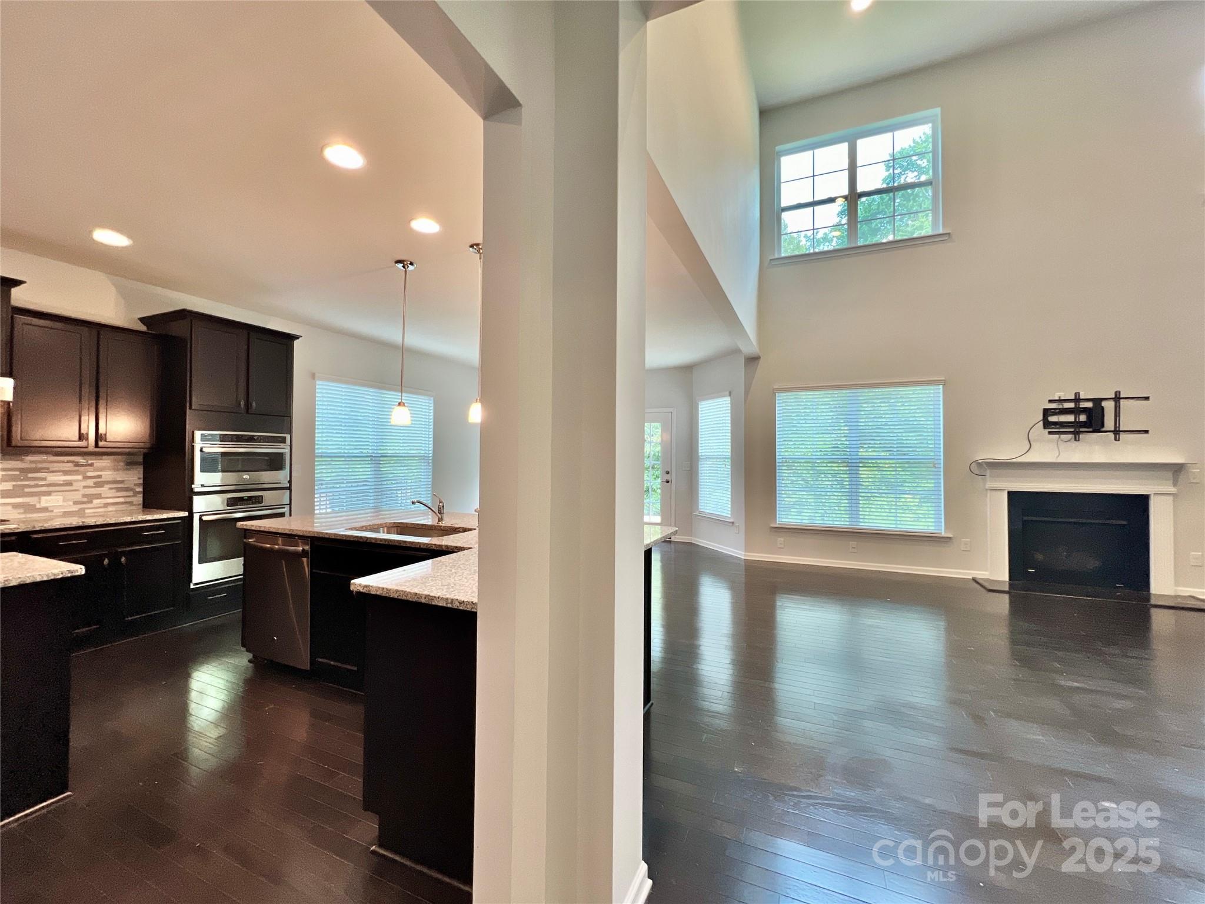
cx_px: 602
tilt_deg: +0.6
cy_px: 452
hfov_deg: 106.2
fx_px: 453
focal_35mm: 13
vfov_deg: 89.9
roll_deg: -0.4
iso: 200
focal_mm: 1.57
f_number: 1.8
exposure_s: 1/120
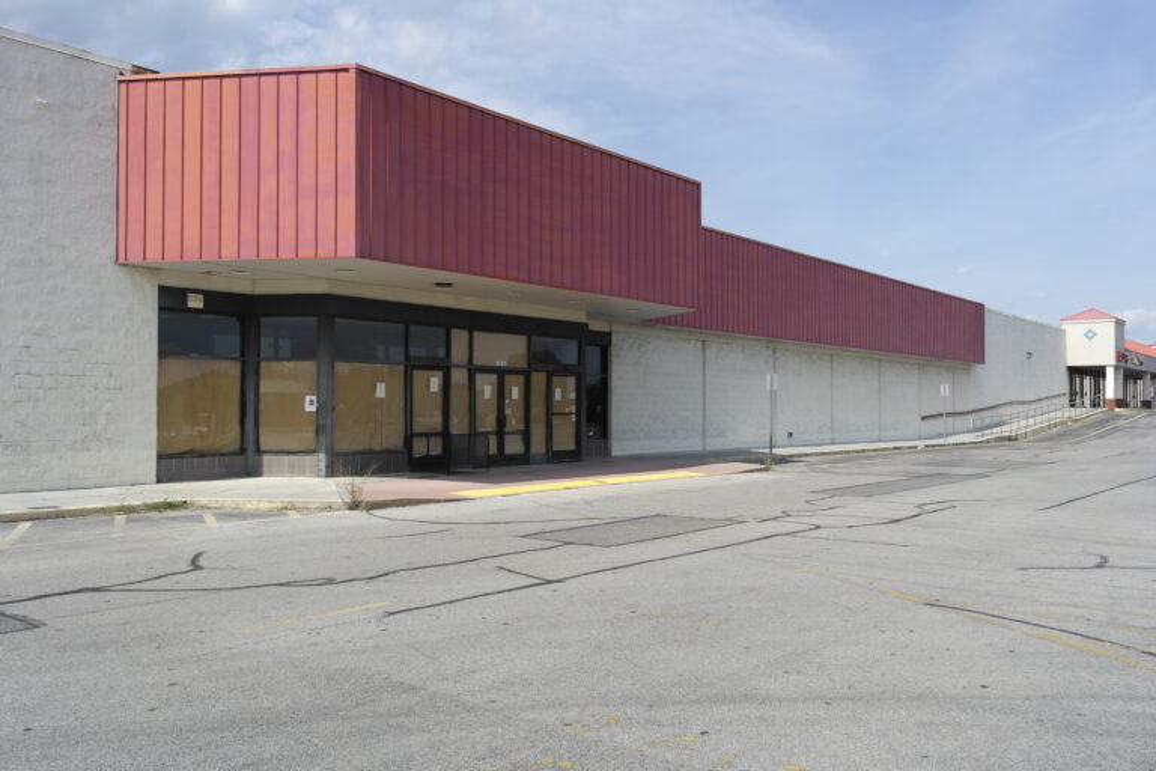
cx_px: 578
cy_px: 386
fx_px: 963
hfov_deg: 61.9
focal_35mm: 30
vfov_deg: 43.6
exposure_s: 1/320
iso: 100
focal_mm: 20
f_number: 7.1
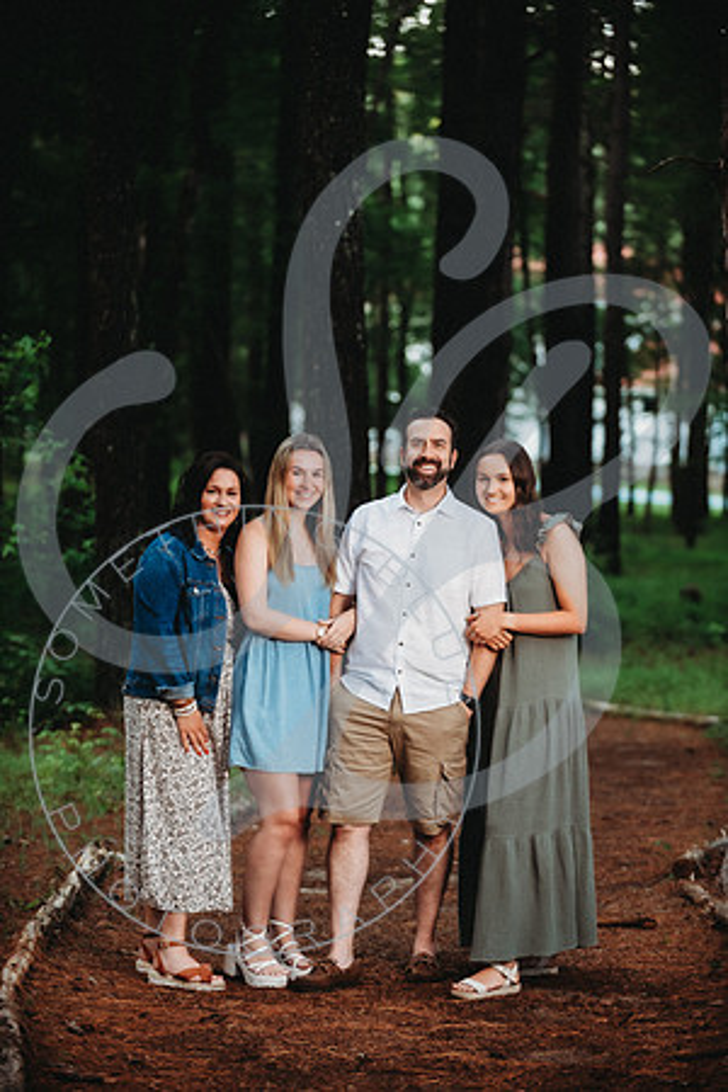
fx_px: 3094
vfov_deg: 20.0
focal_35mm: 102
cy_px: 546
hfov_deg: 13.4
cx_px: 364
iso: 400
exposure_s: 1/160
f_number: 2.8
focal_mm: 102
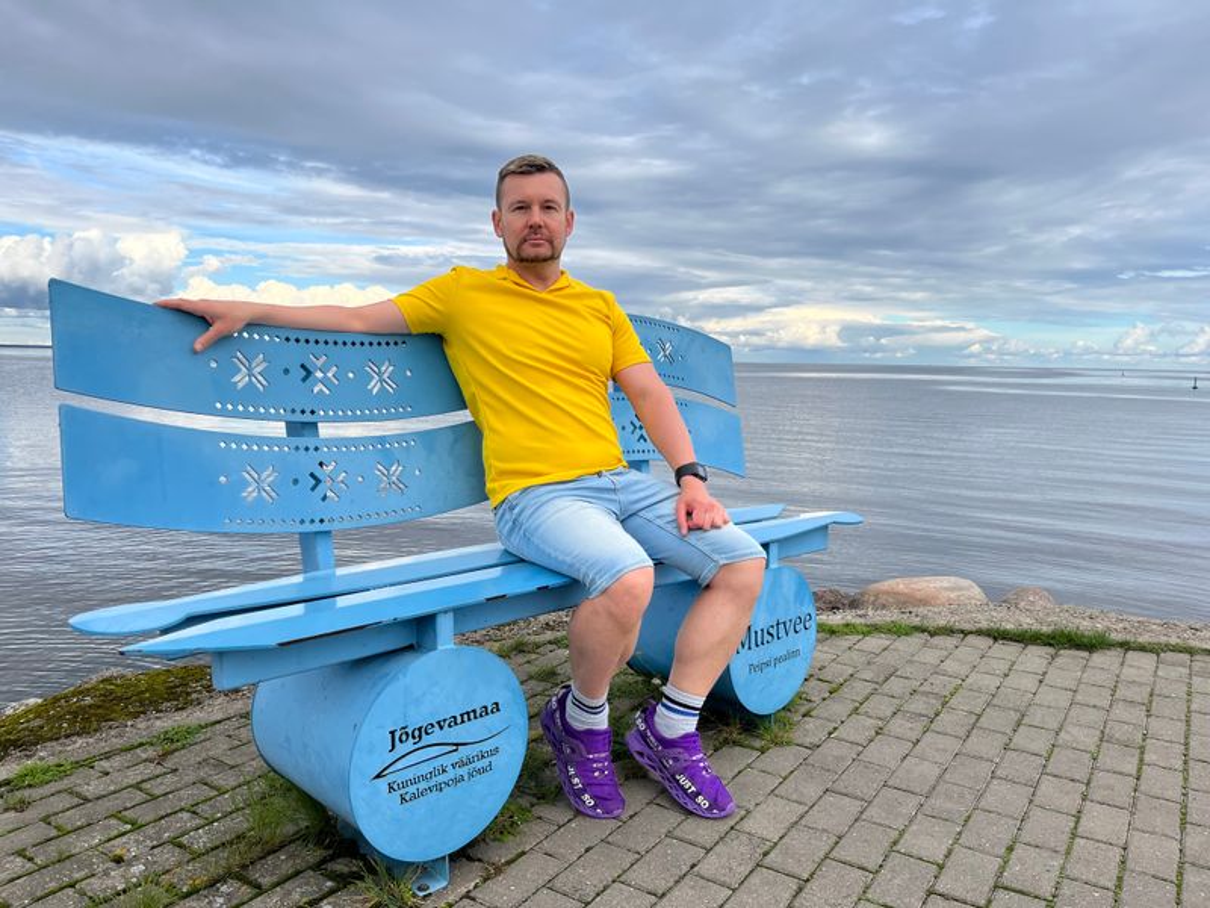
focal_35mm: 26
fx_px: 909
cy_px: 454
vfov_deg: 53.1
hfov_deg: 67.3
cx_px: 605
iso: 50
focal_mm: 5.1
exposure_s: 1/2410
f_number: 1.6
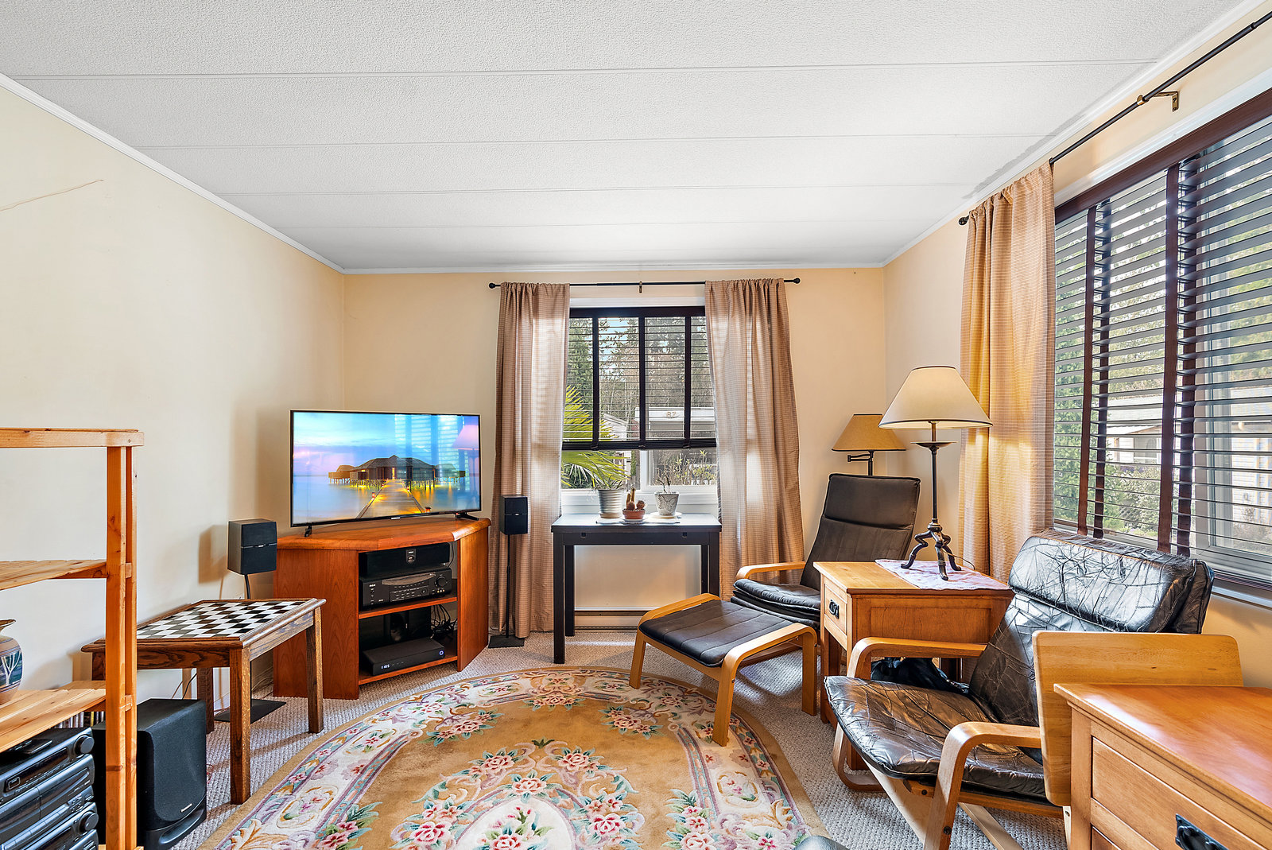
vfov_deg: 73.8
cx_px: 636
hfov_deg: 96.7
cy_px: 425
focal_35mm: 16
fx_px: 566
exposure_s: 1
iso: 320
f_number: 7.1
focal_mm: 16
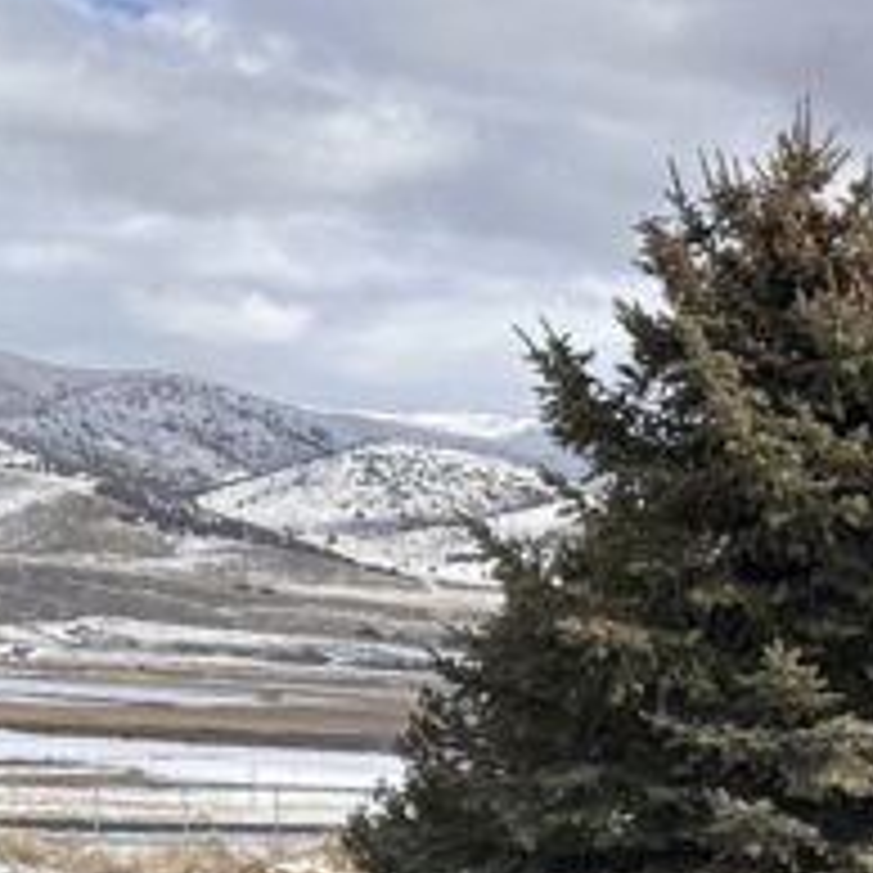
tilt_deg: -7.3
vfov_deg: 12.8
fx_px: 3738
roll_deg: -1.7
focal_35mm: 131
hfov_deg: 12.1
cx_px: 1656
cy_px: 1228
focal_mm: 6.86
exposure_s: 1/6211
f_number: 1.78
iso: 80
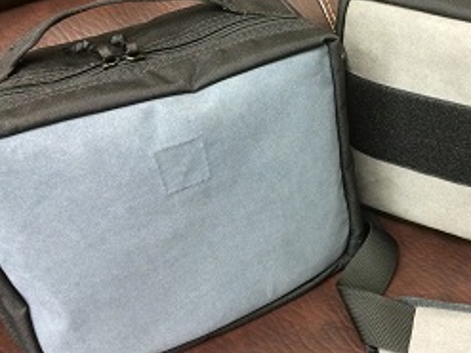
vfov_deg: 30.8
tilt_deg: -44.1
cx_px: 358
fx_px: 639
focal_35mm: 47
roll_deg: +0.8
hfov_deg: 39.3
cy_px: 151
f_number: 2.2
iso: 200
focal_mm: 4.15
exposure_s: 1/30
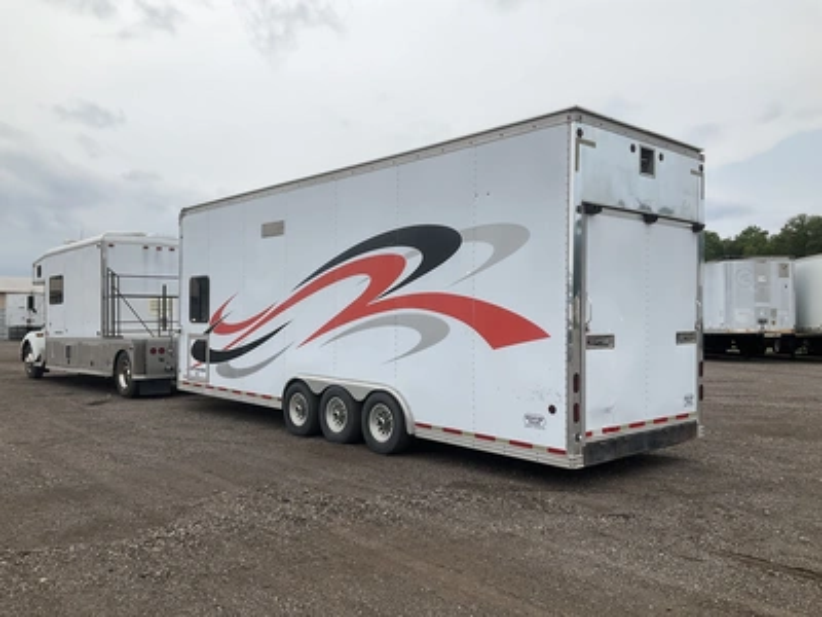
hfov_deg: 61.7
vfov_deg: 48.2
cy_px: 308
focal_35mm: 29
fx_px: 689
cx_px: 411
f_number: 1.8
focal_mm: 3
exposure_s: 1/2667
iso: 25
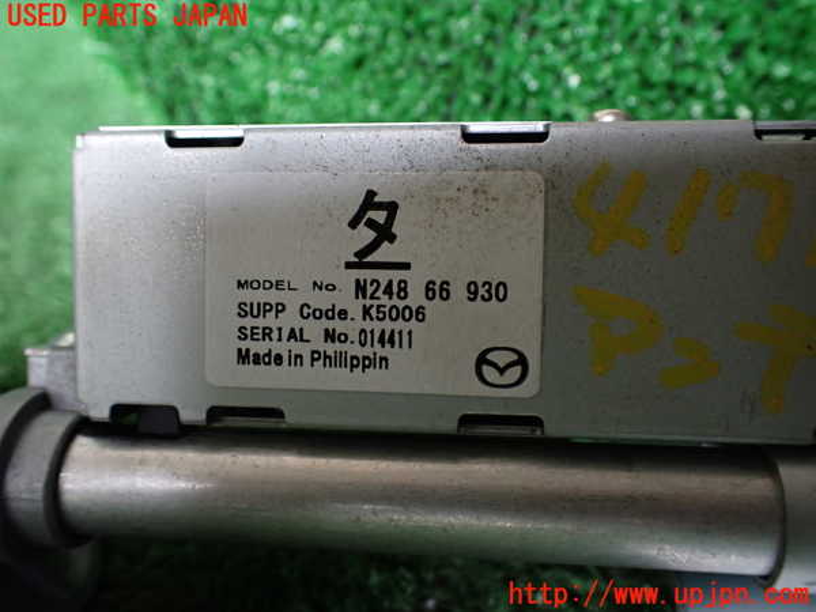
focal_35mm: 30
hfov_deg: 60.0
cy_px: 306
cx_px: 408
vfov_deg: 46.8
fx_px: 707
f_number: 2.3
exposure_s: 1/125
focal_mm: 5.4
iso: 400
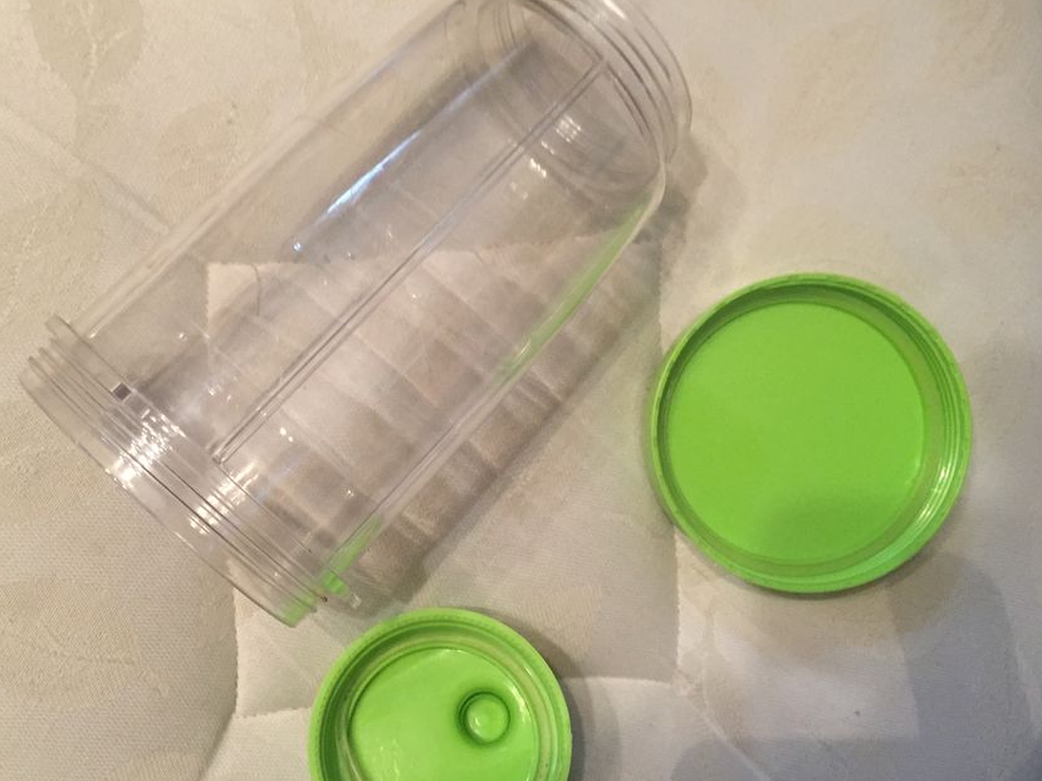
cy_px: 434
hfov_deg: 52.6
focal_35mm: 35
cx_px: 476
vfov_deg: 40.6
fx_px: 1053
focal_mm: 4.15
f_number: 2.2
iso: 200
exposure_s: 1/33
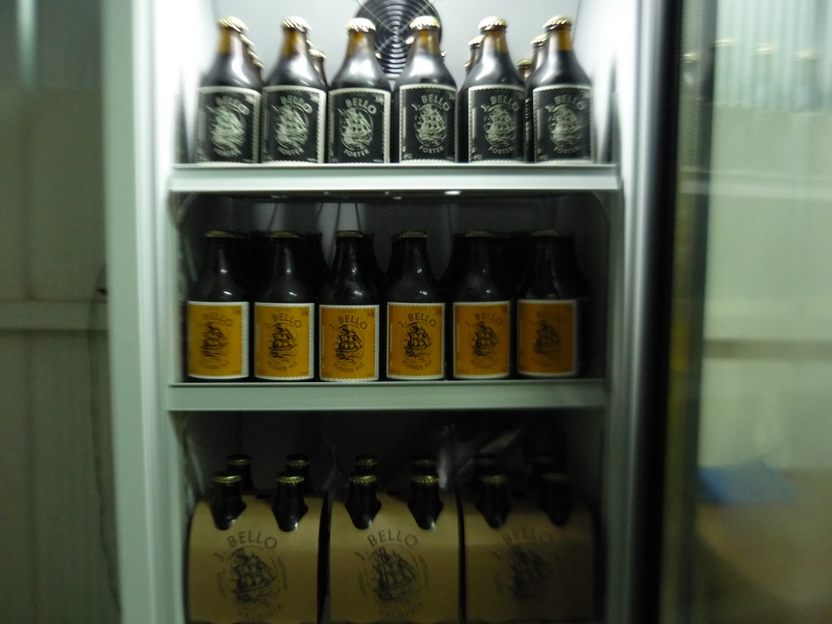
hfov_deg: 55.4
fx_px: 793
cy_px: 312
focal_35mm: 33
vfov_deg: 42.9
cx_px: 416
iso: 400
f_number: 2.8
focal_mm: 5.5
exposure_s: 1/15
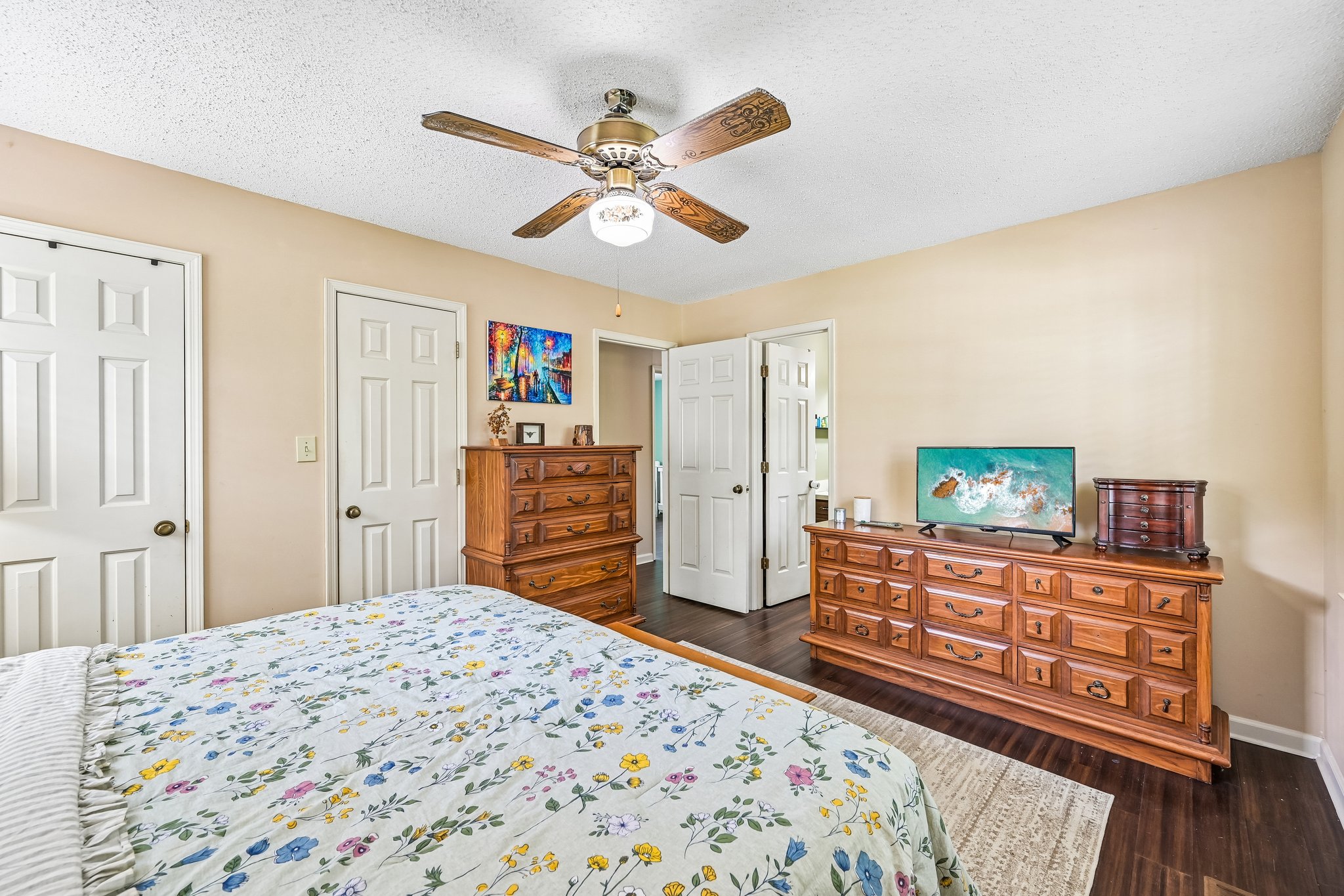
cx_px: 672
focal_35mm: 14
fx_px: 523
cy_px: 448
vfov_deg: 81.2
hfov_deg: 104.3
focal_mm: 14
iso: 400
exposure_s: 1/6
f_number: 8
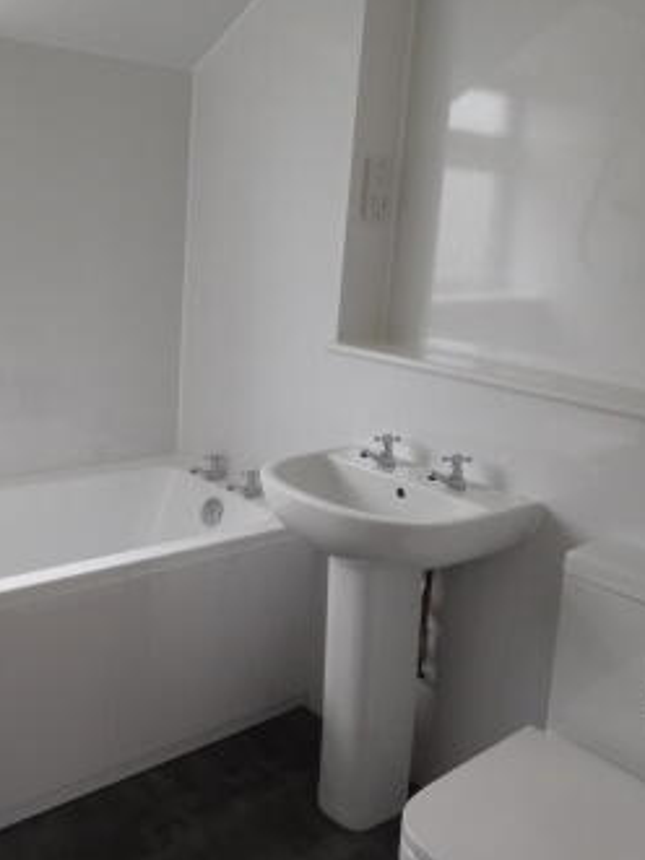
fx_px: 820
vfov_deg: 55.4
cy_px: 414
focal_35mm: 33
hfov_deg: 42.7
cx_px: 255
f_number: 3.4
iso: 125
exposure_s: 1/50
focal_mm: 4.5
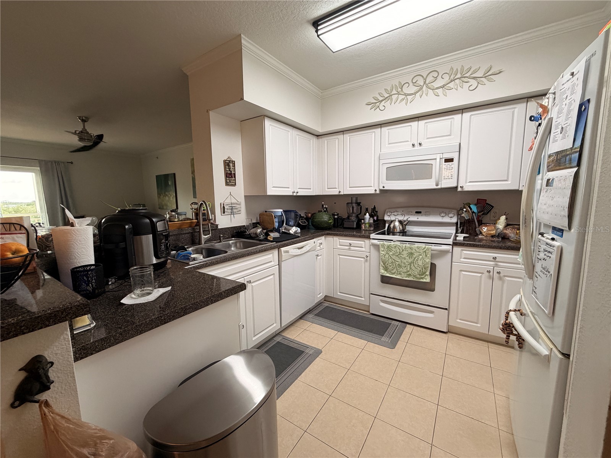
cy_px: 229
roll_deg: +1.1
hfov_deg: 102.1
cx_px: 306
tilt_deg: -6.8
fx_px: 247
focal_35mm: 14
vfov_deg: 85.7
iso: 250
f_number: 2.2
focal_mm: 2.22
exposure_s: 1/120
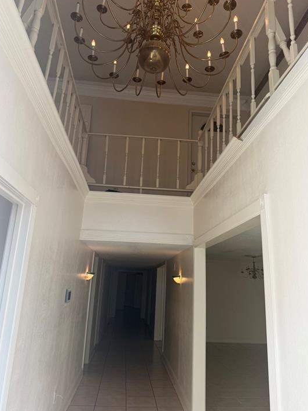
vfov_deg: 67.3
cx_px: 158
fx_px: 308
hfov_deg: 53.1
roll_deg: -3.0
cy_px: 197
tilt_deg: +15.8
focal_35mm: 26
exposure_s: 1/344
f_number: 1.78
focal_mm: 6.76
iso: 80
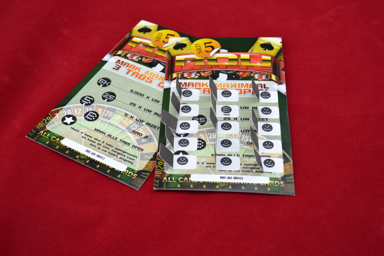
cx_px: 192
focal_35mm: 57
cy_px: 128
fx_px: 608
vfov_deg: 23.8
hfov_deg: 35.1
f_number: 5
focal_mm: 38
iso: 400
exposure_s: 1/60
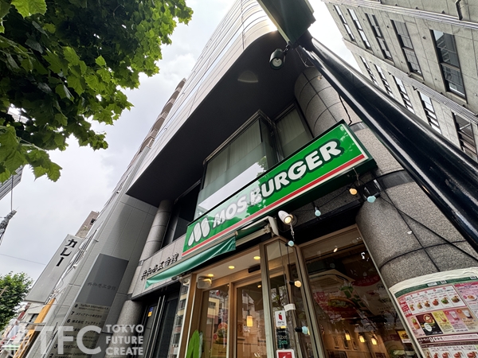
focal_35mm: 14
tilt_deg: +45.2
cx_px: 239
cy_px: 179
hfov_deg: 102.1
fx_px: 193
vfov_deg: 85.7
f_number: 2.2
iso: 40
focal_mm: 2.22
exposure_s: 1/274
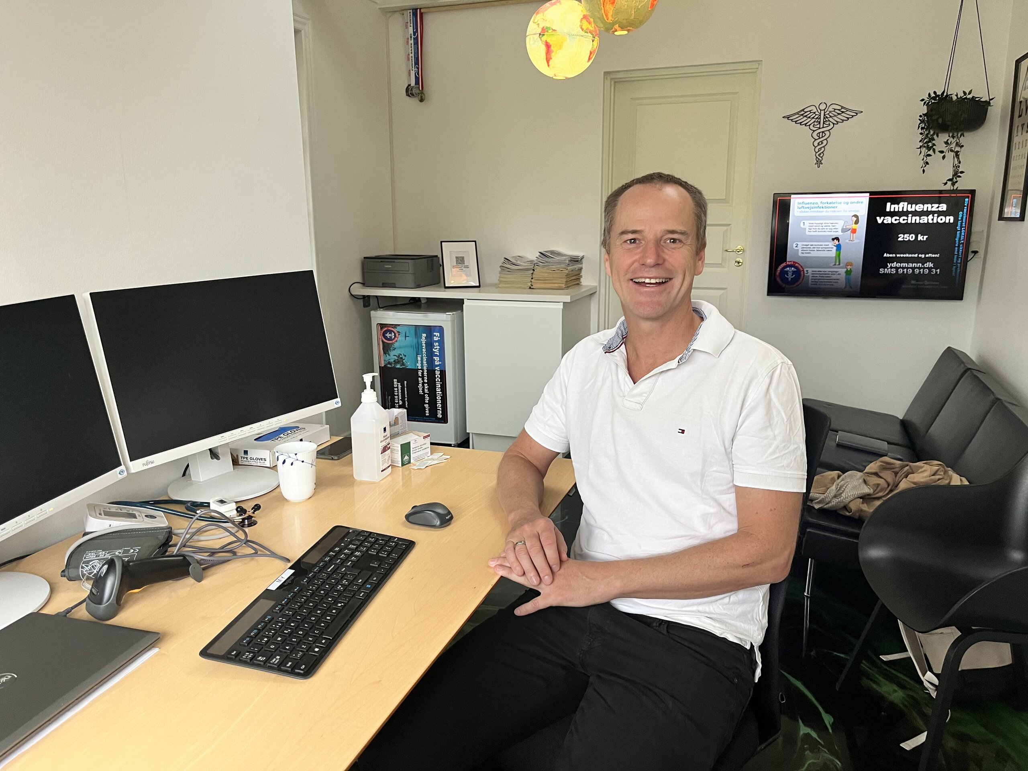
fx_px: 772
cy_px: 386
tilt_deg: -12.1
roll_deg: -0.2
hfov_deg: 67.3
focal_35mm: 26
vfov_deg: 53.1
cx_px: 514
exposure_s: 1/67
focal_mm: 5.1
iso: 125
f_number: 1.6
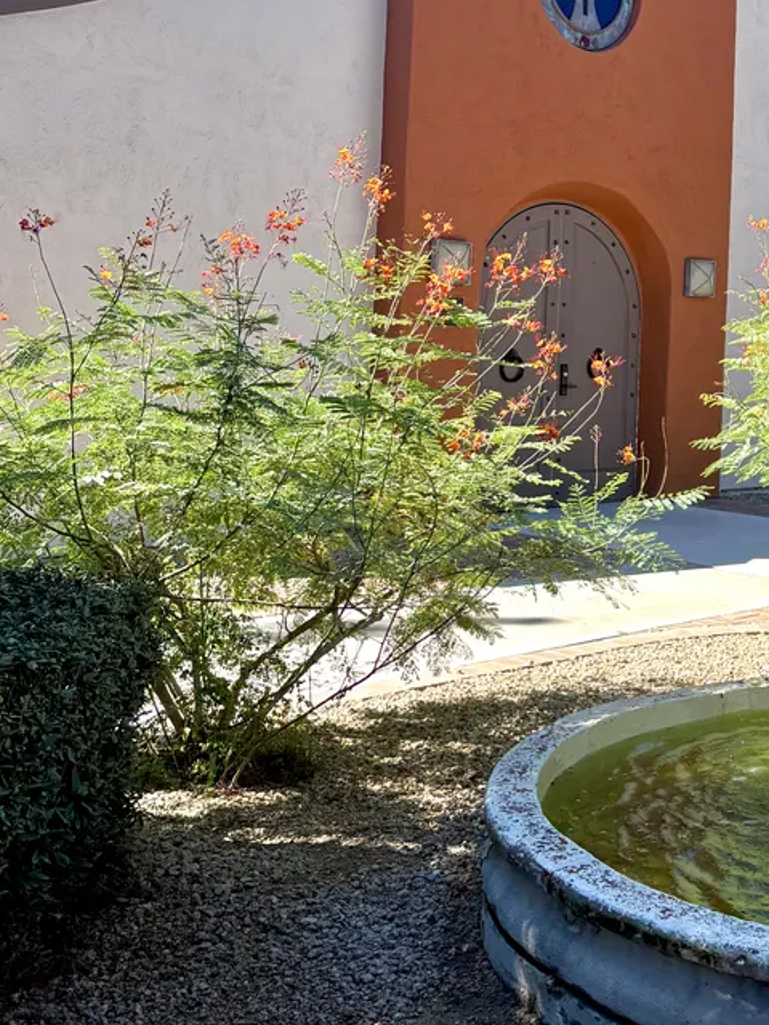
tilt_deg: +1.1
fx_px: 1540
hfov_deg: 26.7
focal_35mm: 52
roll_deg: -2.4
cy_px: 288
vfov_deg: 36.2
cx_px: 740
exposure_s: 1/1362
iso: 50
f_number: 1.6
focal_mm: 6
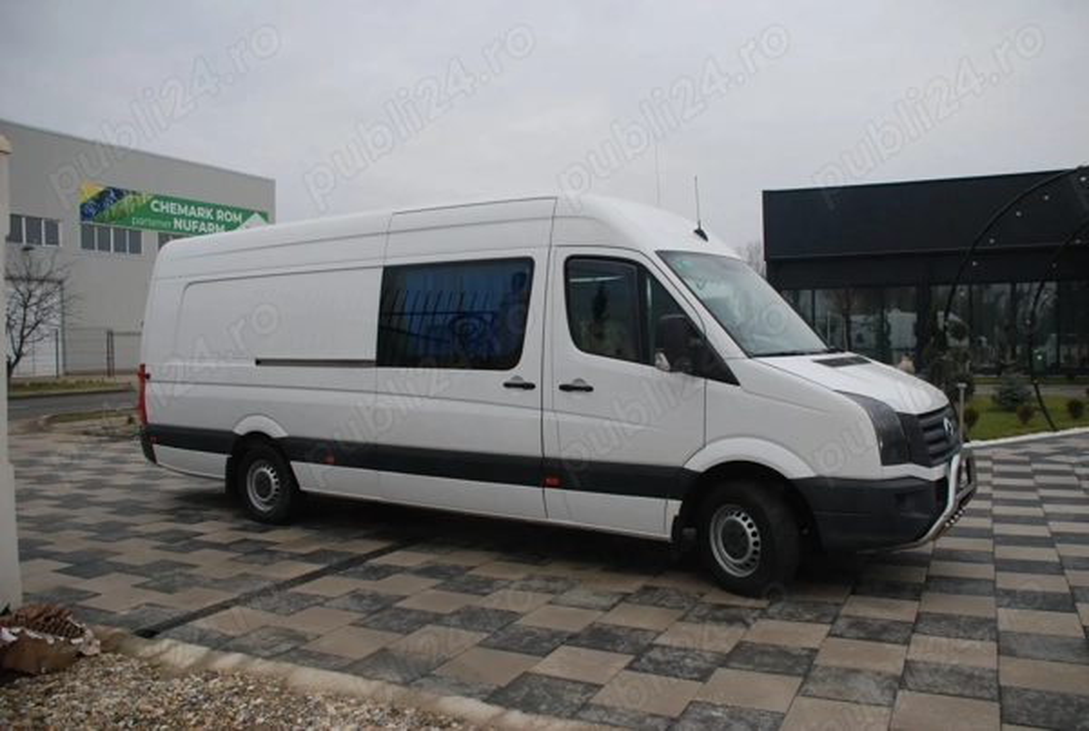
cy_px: 366
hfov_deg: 61.8
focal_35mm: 30
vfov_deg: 43.8
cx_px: 544
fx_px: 910
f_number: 3.8
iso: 200
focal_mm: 20
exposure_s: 1/500
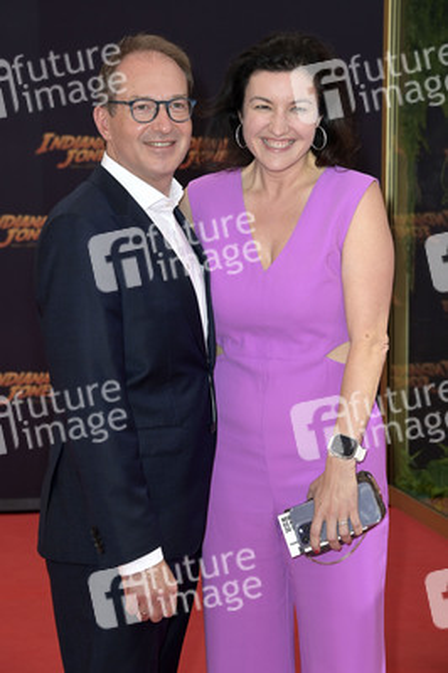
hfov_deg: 13.9
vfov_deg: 20.8
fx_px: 1832
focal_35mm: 98
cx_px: 224
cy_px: 336
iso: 500
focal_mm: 98
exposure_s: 1/250
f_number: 6.3
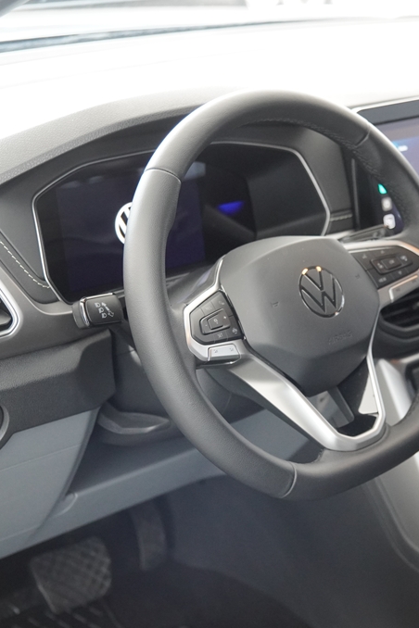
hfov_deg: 18.0
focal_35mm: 75
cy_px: 315
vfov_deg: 27.1
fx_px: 1305
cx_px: 362
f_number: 2.8
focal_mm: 33
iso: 1600
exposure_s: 1/160
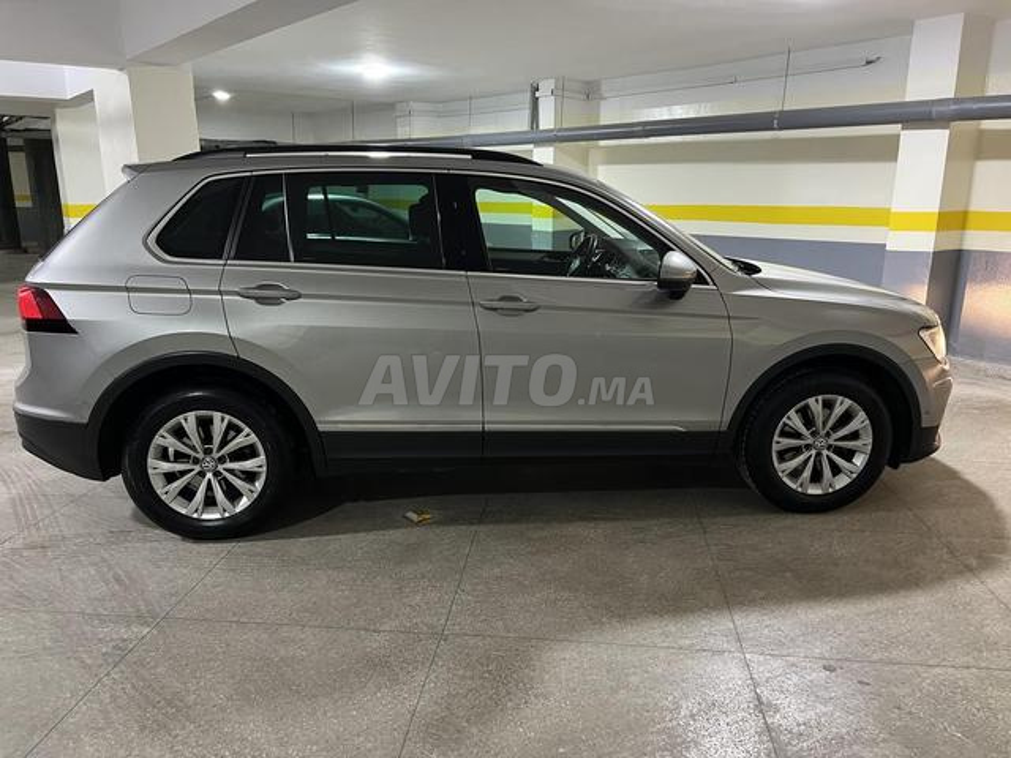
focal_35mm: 26
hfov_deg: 67.3
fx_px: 759
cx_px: 506
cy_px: 379
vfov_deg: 53.1
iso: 400
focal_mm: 5.7
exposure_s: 1/50
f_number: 1.5
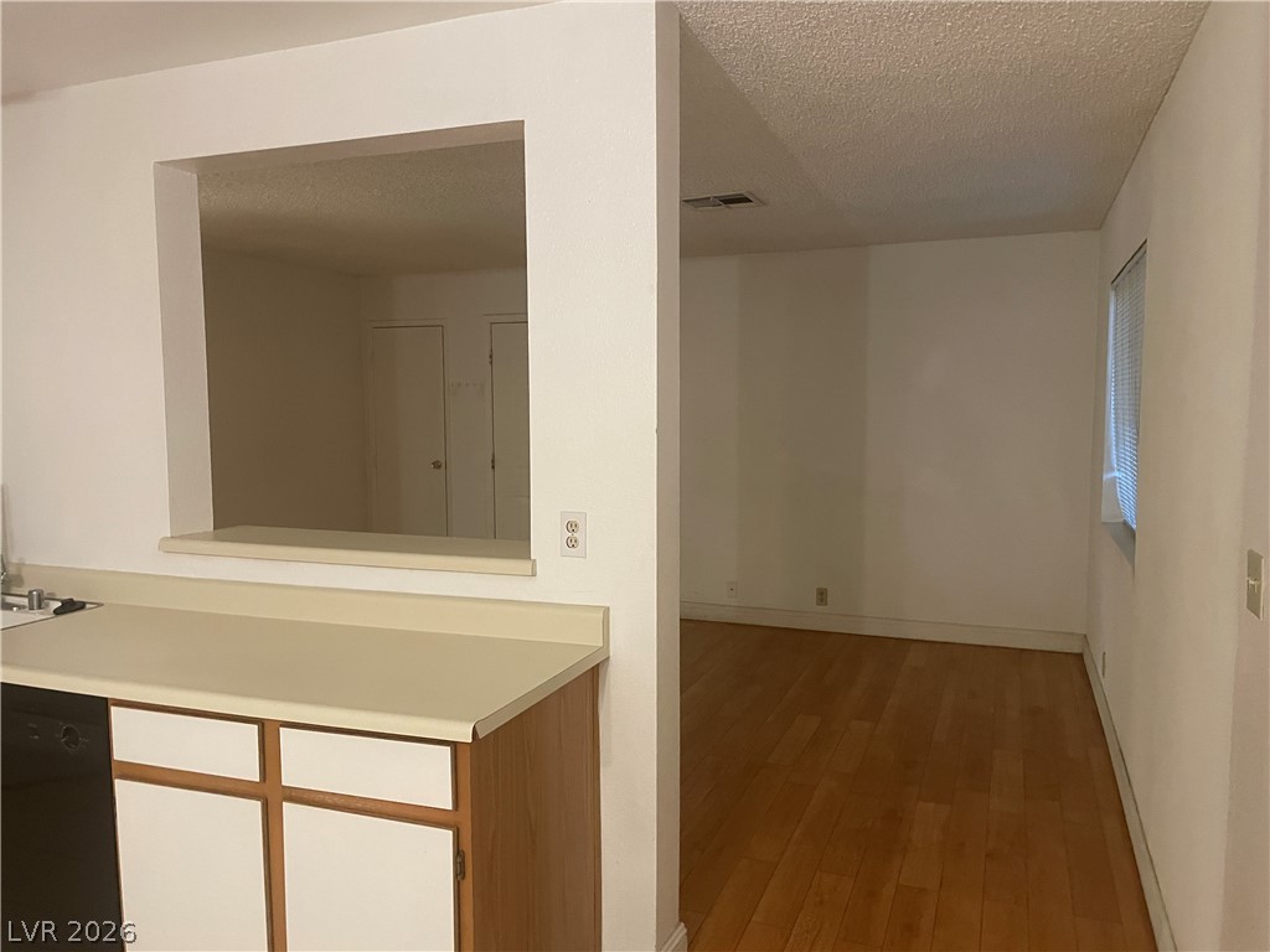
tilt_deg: -5.3
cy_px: 476
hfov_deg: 67.3
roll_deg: +0.1
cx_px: 635
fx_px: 954
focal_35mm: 26
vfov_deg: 53.1
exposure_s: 1/60
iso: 320
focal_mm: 4.2
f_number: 1.6
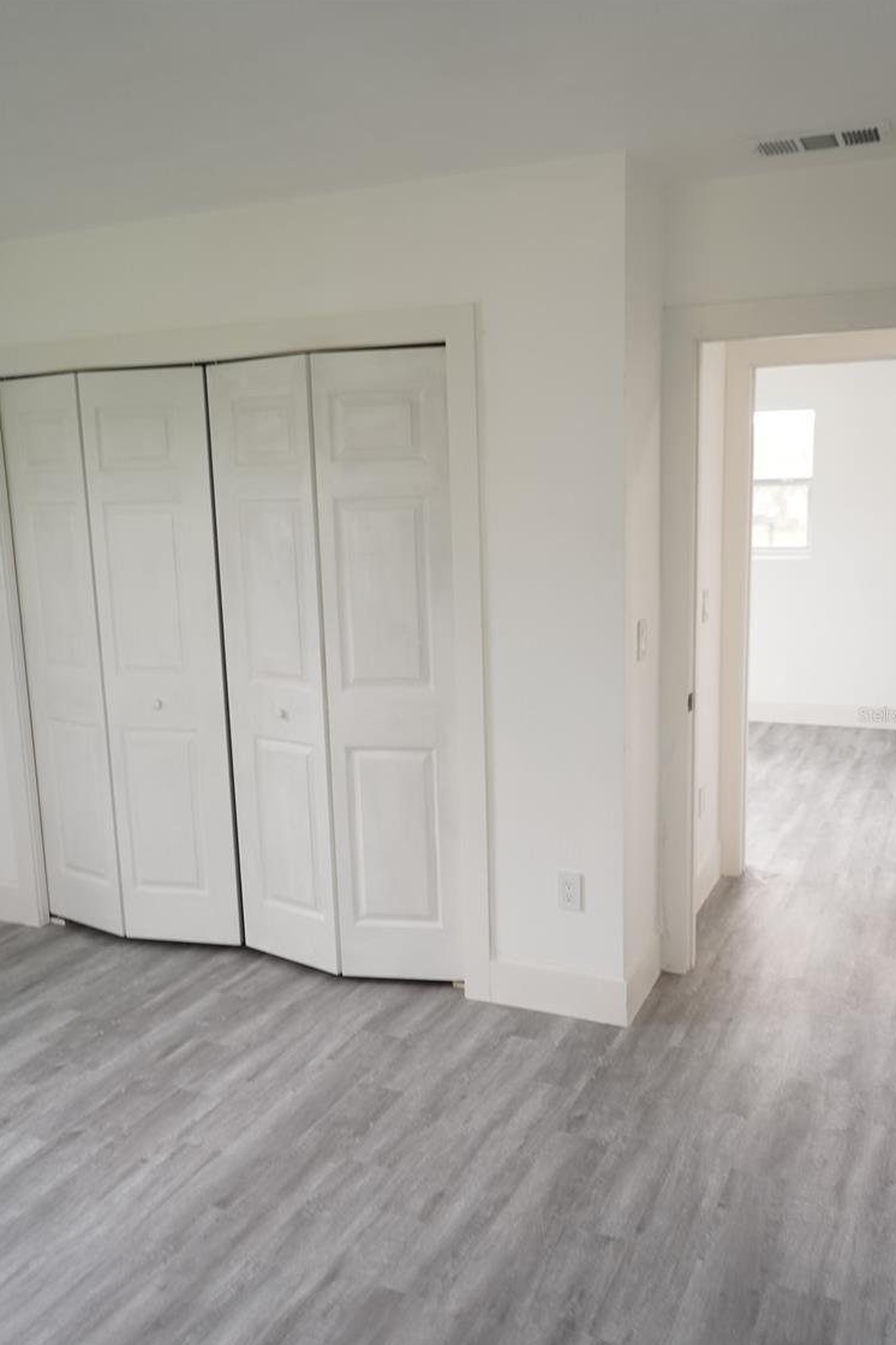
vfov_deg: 61.9
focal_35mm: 30
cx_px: 459
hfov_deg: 43.6
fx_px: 1121
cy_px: 715
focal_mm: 28
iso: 125
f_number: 3.5
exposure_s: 1/30
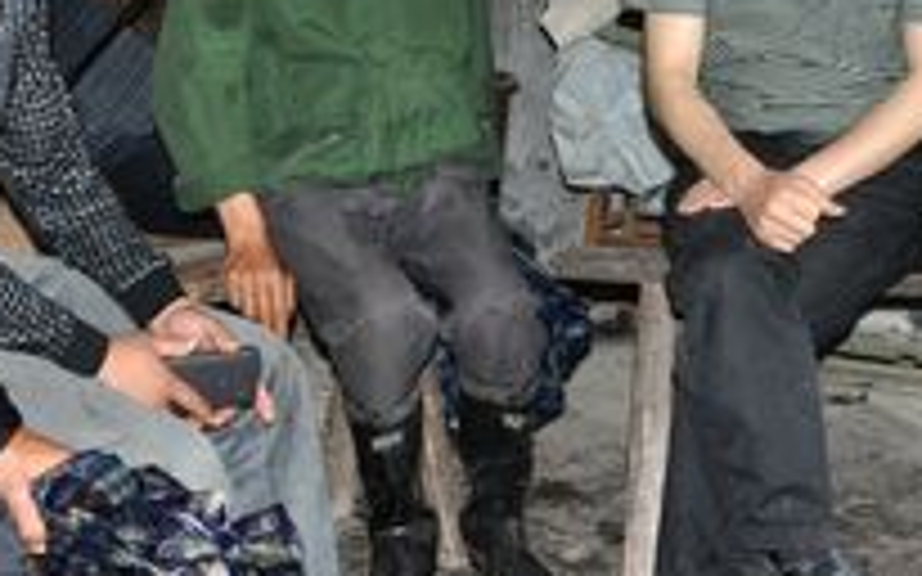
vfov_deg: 19.1
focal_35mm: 67
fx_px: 1683
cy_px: 58
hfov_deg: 30.6
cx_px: 414
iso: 800
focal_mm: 18
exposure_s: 1/60
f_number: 3.5
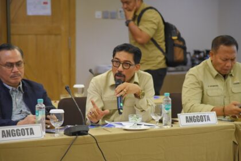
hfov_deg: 17.1
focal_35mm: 120
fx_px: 803
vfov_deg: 11.4
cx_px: 120
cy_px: 80
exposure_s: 1/125
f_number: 4
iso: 3200
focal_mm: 120
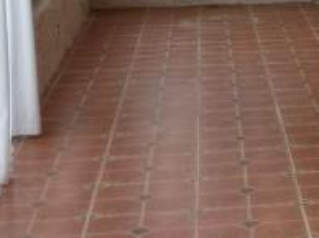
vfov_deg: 11.1
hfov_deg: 14.5
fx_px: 1215
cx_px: 372
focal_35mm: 132
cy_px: 25
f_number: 1.7
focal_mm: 6.72
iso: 150
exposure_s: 1/125
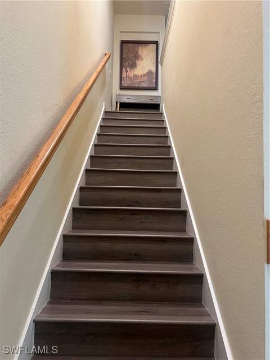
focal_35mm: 26
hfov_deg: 53.1
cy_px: 180
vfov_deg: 67.3
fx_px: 270
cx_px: 135
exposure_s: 1/40
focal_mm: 5.7
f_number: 1.5
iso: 400
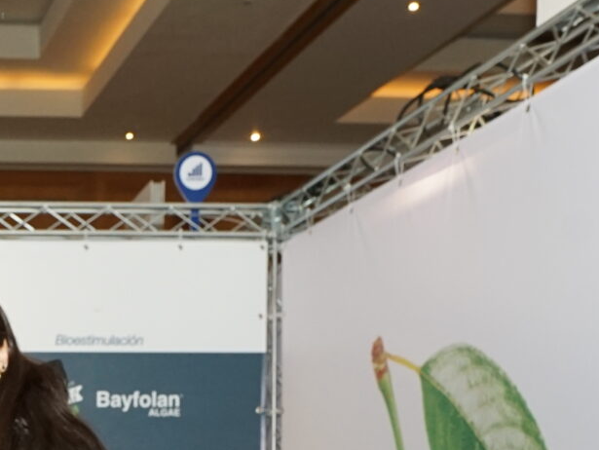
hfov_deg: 23.4
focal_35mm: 76
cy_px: 645
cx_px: -125
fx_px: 1316
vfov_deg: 17.7
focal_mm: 19
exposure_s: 1/100
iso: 1000
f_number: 6.3
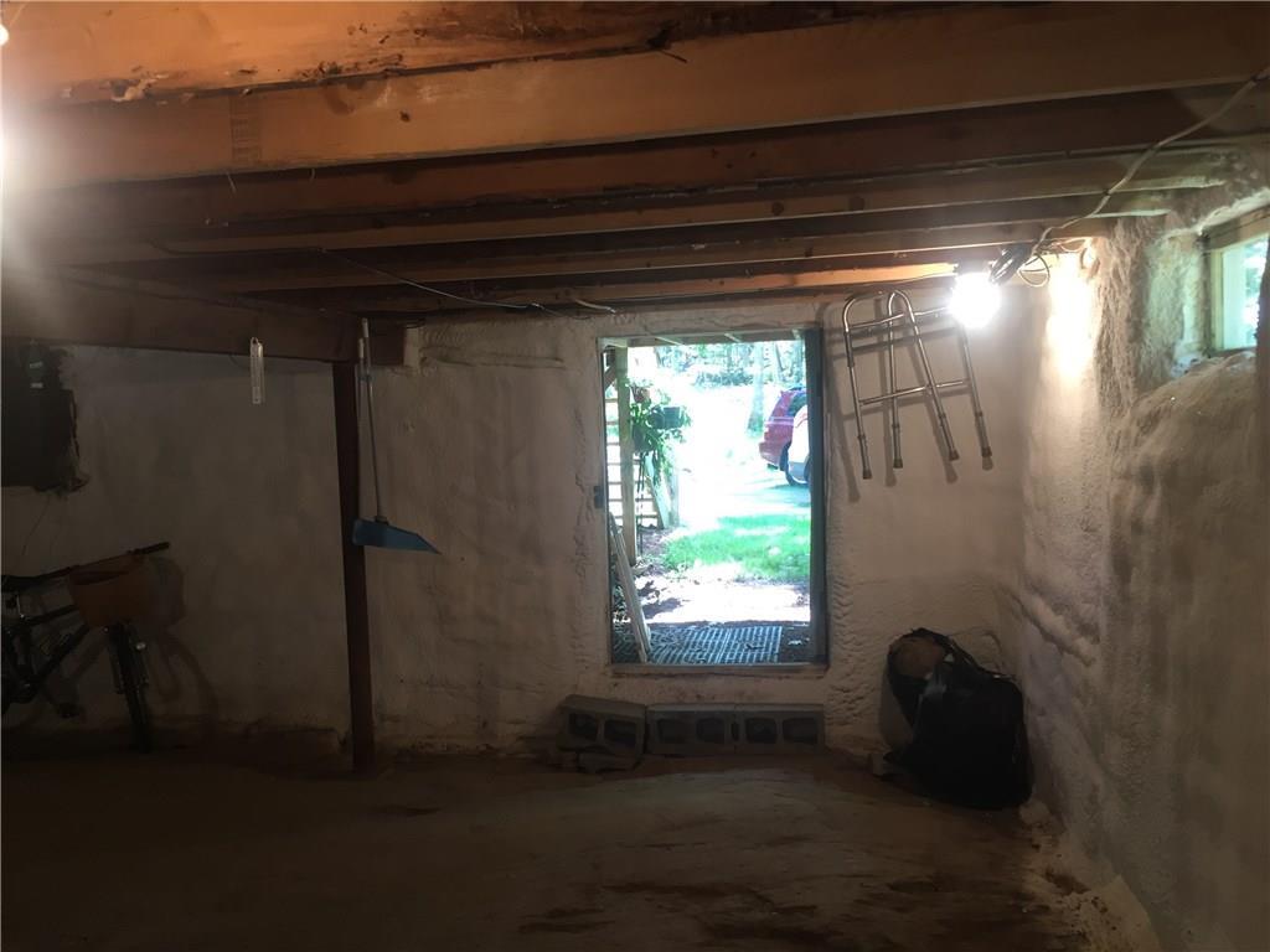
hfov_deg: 61.7
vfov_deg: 48.2
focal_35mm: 29
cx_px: 635
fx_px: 1064
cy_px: 476
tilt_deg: -3.9
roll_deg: +1.1
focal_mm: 4.15
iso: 64
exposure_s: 1/30
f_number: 2.2
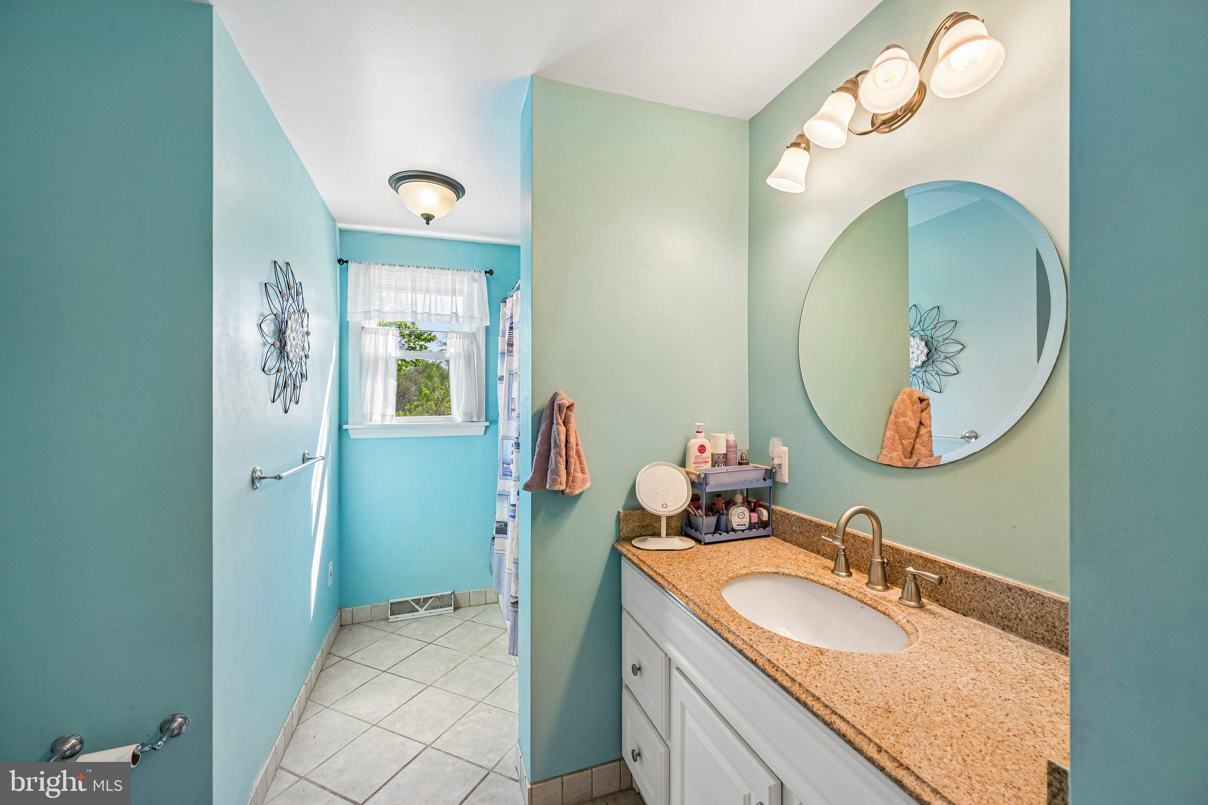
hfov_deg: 104.3
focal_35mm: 14
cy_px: 402
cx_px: 604
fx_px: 470
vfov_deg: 81.2
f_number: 8
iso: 125
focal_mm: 14
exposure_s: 1/15
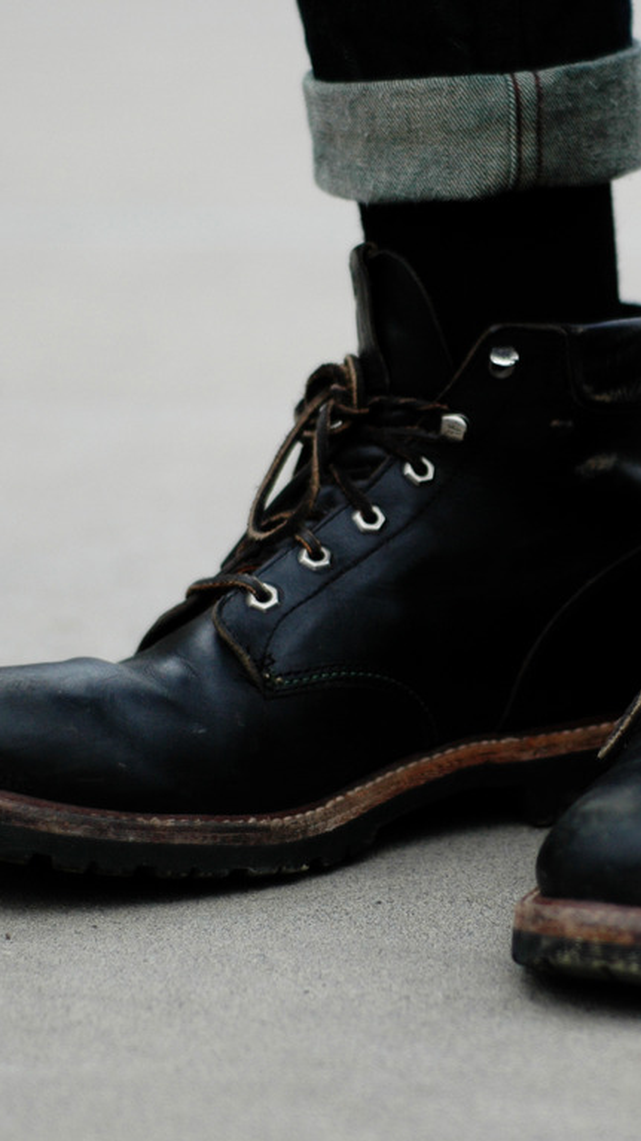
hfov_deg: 9.2
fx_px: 3961
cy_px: 526
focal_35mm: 131
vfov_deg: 16.4
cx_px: 512
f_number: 1.8
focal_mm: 50
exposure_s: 1/800
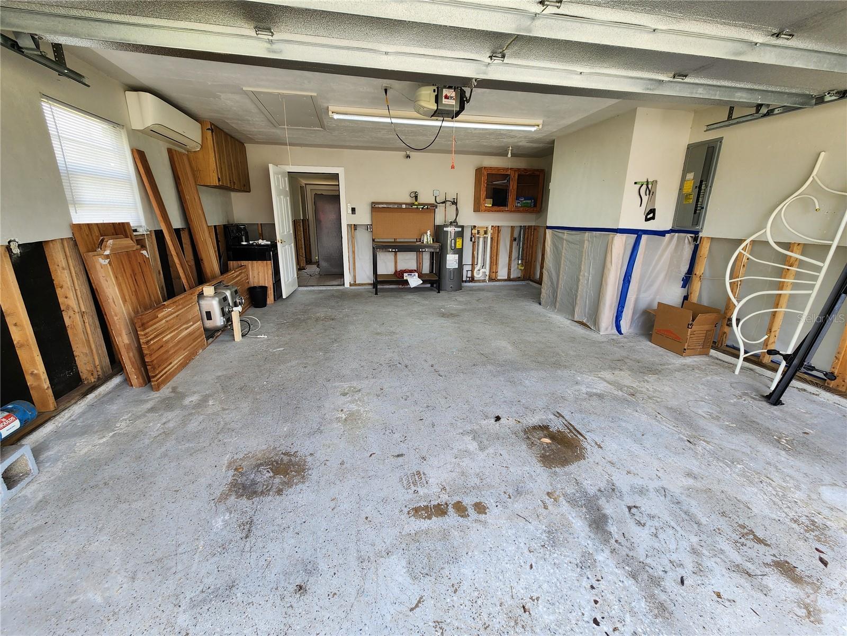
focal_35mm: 13
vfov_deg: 89.9
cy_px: 318
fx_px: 318
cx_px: 424
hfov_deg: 106.2
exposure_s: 1/120
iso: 64
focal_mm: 2.2
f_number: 2.2
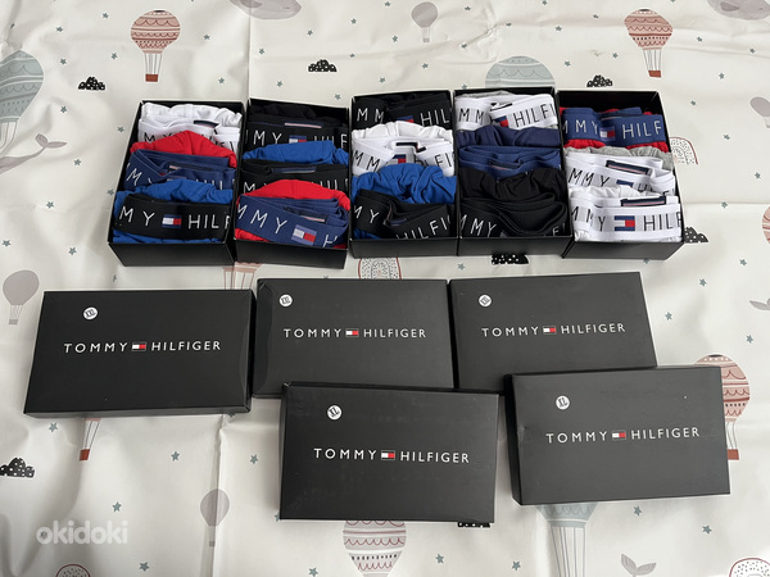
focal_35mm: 26
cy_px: 288
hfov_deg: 67.3
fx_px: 578
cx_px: 385
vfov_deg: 53.1
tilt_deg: -70.6
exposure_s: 1/60
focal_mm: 5.1
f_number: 1.6
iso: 200
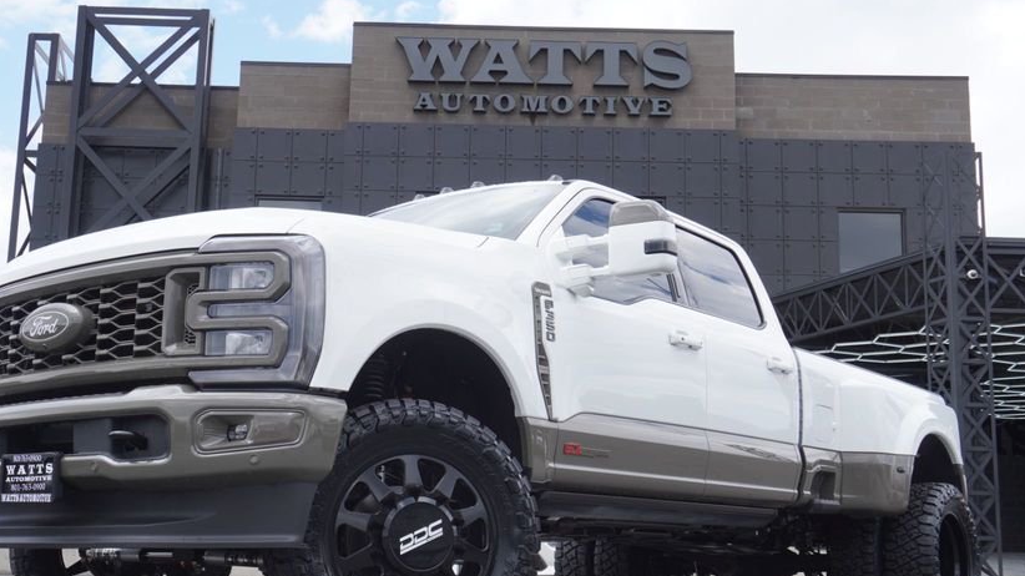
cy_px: 343
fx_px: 1277
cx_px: 454
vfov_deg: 25.4
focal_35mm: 47
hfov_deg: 43.7
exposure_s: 1/160
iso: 100
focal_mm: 24
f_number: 7.1
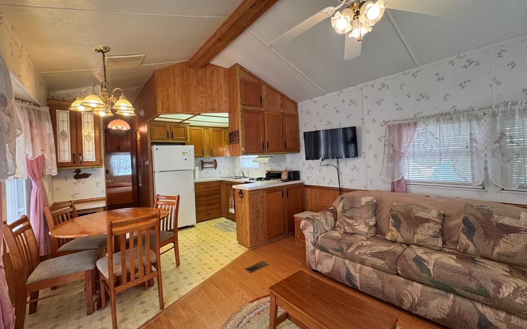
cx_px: 263
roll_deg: +2.3
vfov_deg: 74.7
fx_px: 215
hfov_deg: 101.5
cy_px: 157
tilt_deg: -0.8
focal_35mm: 15
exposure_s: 1/120
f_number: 2.2
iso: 200
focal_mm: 2.22
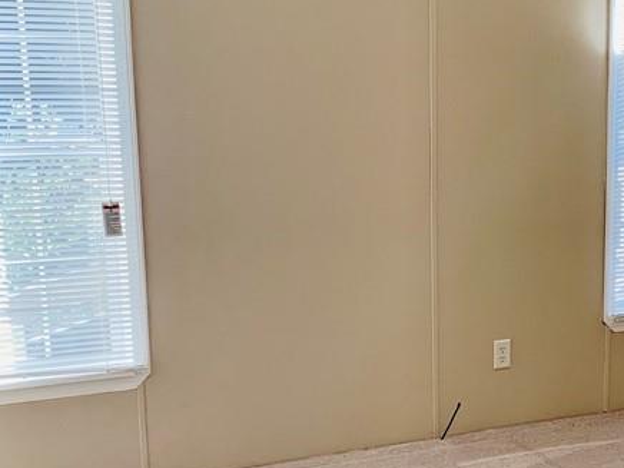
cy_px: 316
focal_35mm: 61
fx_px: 1100
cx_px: 492
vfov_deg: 23.9
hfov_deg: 30.9
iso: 80
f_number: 1.8
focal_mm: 4.25
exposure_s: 1/120
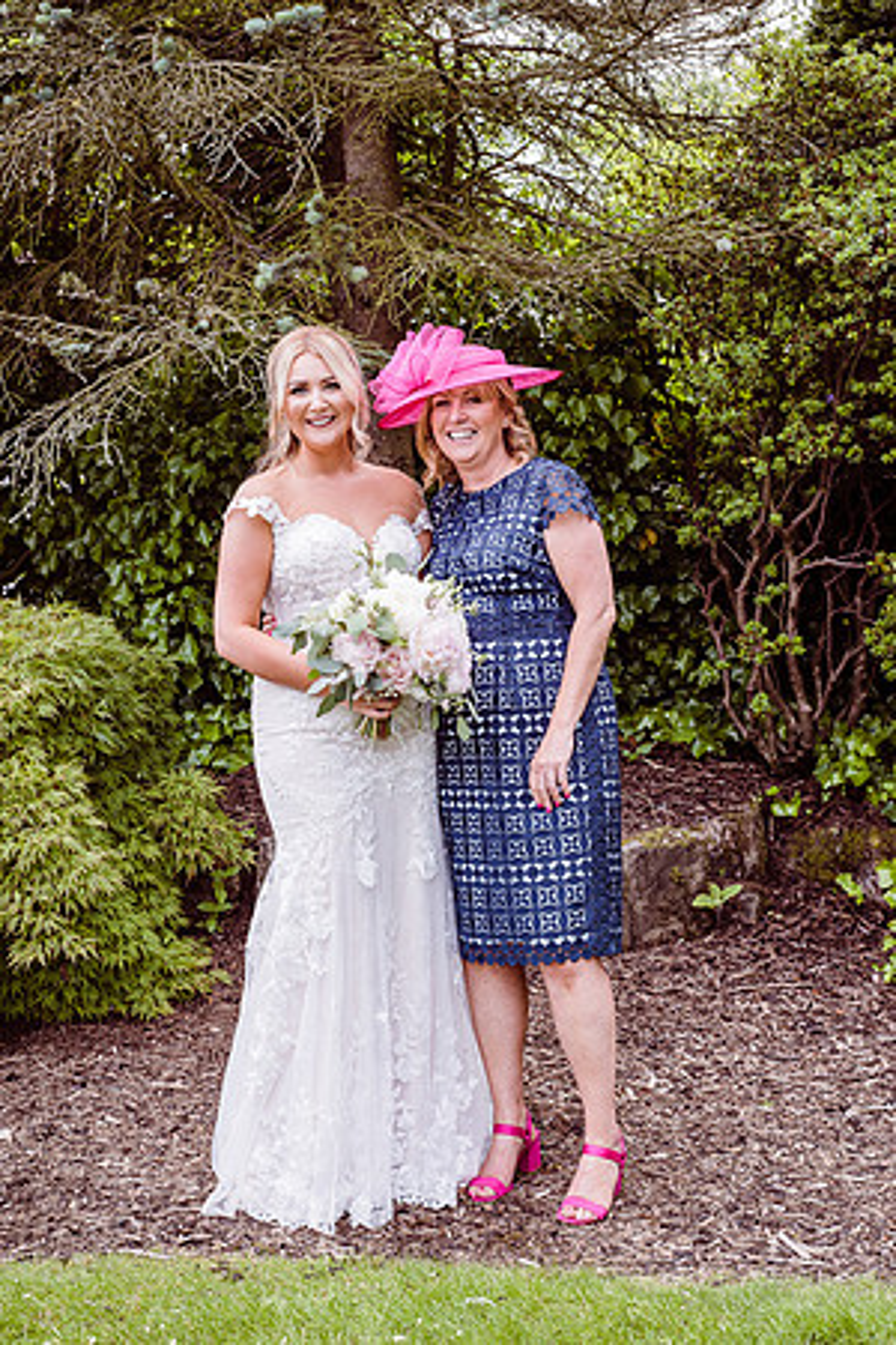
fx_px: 1867
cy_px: 672
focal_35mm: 50
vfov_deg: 39.6
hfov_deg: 27.0
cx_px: 448
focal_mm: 50
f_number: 8
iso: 250
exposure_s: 1/100
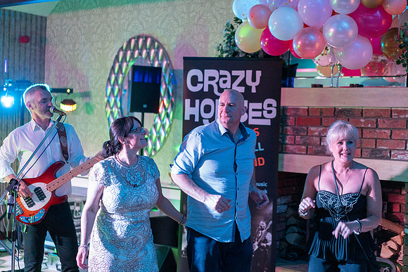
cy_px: 136
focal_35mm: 55
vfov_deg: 24.6
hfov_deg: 36.2
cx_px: 204
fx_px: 623
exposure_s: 1/125
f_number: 2
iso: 6400
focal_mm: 55
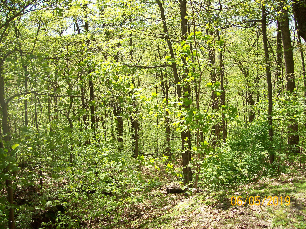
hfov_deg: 51.4
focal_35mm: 36
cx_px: 153
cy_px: 114
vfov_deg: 39.6
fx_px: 318
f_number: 2.7
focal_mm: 6
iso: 80
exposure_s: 1/494
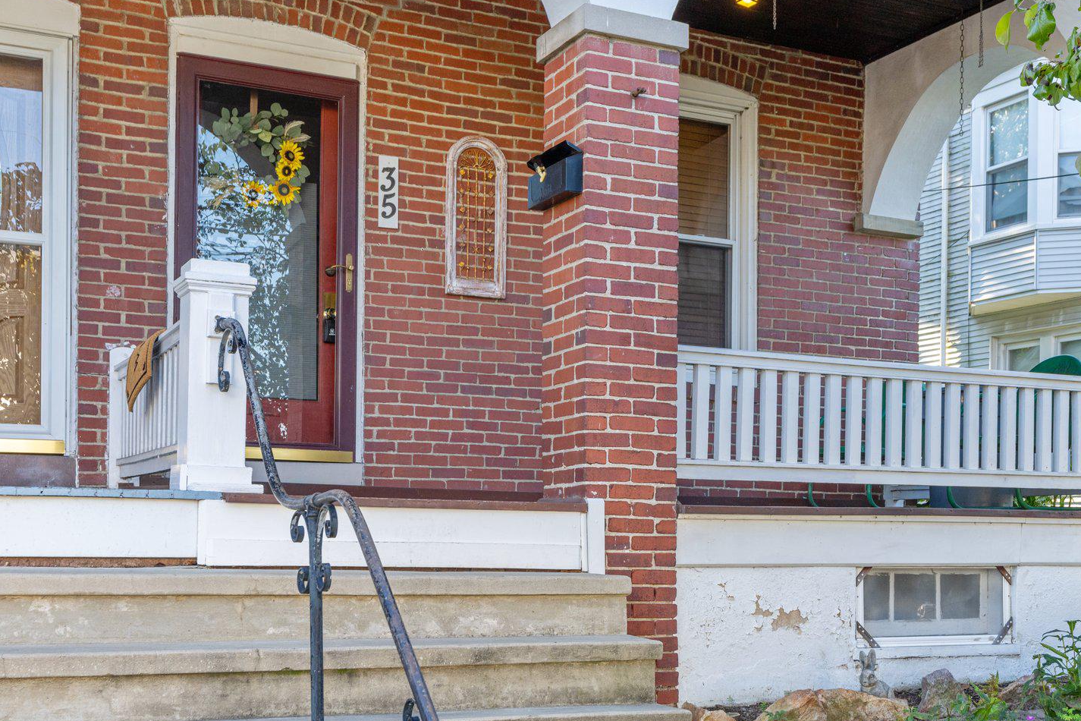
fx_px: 1381
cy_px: 363
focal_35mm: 46
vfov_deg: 29.2
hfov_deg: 42.6
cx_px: 617
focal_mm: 32
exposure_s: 1/100
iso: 320
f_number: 7.1
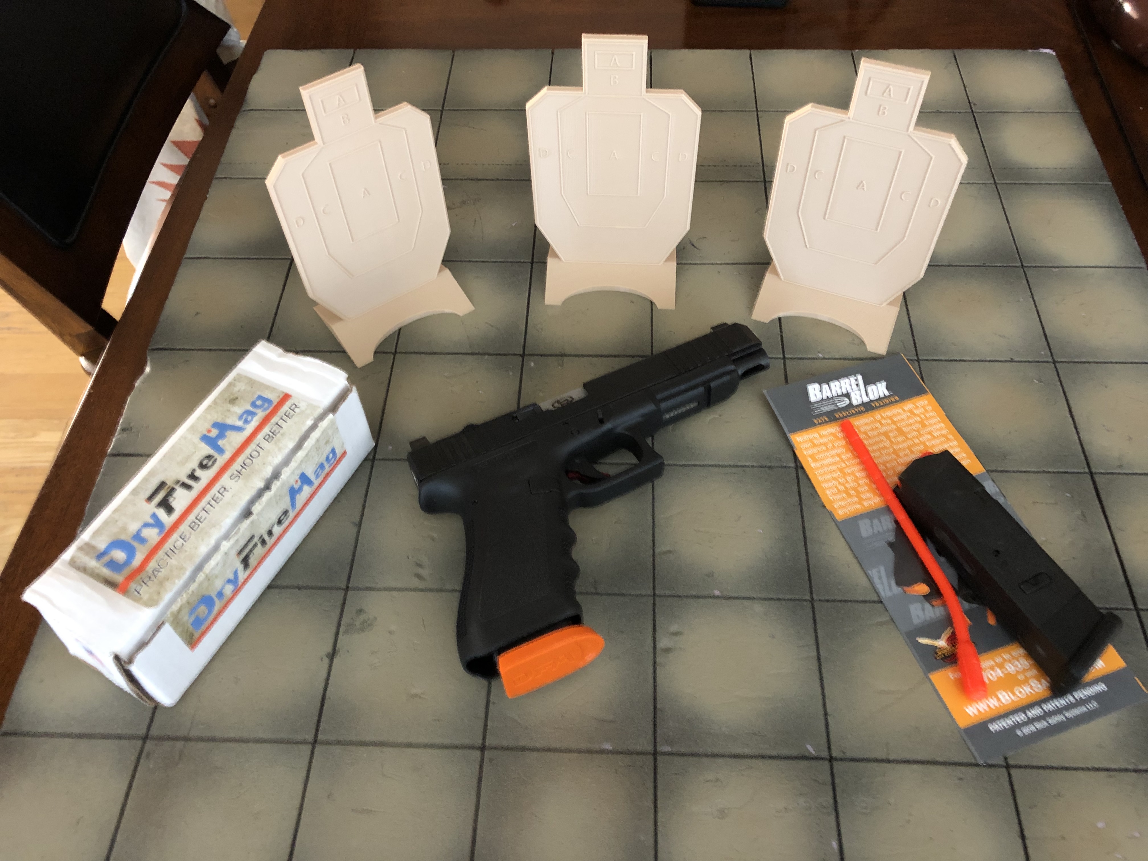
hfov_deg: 63.4
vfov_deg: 49.7
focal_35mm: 28
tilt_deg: -55.9
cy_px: 430
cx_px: 574
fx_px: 929
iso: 100
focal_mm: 4
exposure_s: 1/8
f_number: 1.8
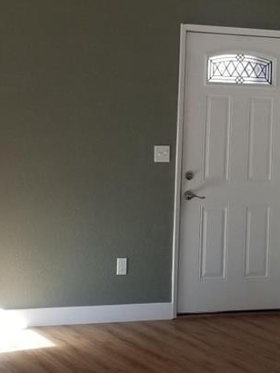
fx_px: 1025
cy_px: 92
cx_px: 120
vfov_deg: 20.5
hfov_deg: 15.5
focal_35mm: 95
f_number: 1.7
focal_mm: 4.3
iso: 64
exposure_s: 1/120
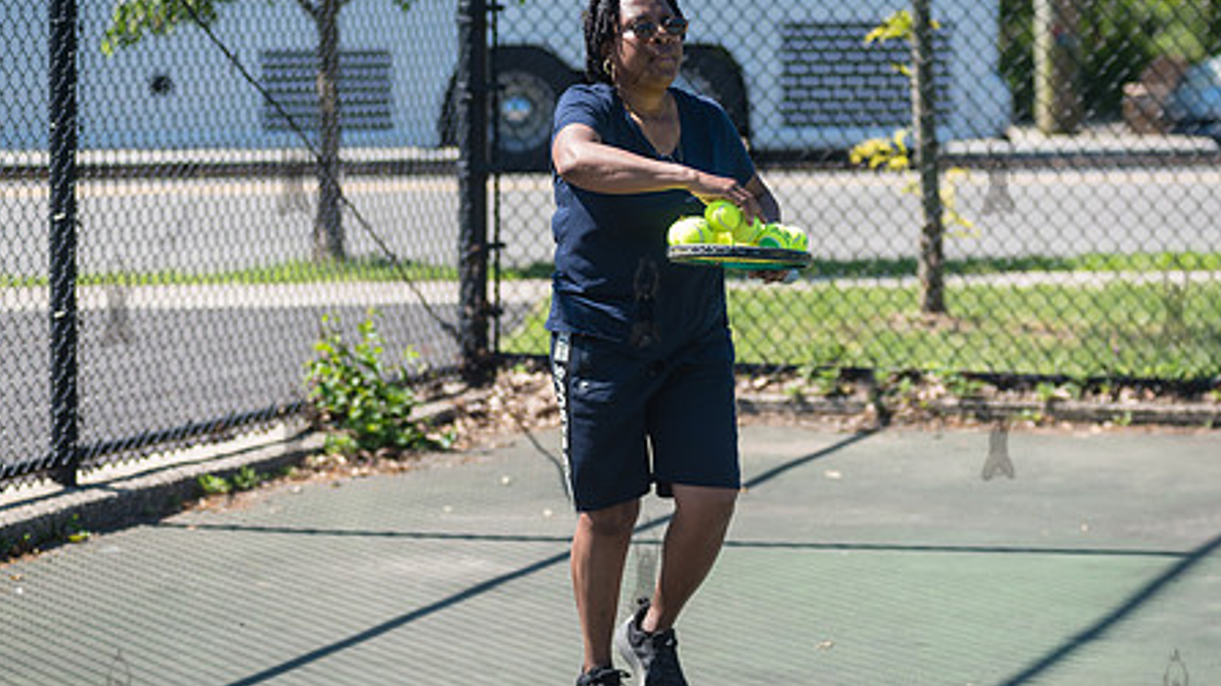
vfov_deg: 8.9
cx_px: 645
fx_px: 4401
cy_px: 299
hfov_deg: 15.8
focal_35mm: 136
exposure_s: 1/1250
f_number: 3.5
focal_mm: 100
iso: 200
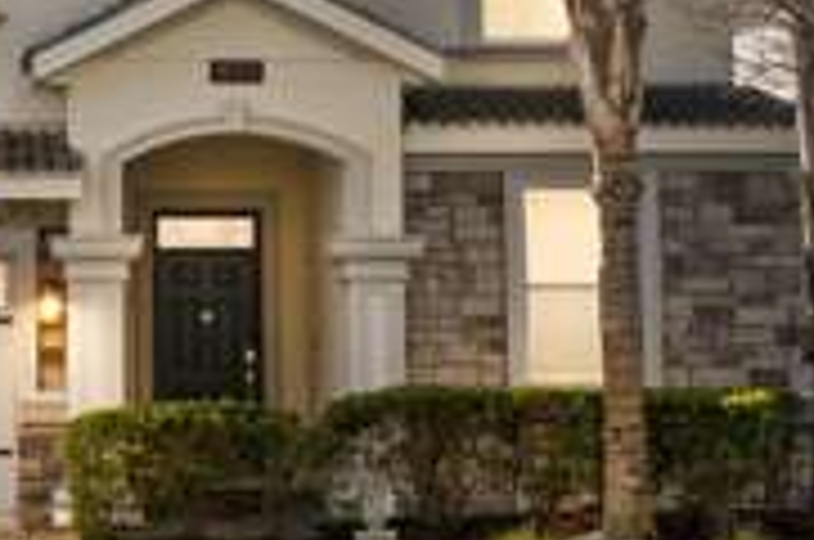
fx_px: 2099
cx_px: 81
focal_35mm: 93
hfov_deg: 21.5
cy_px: 25
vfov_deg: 14.5
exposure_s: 1/500
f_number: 13
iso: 320
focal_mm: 35
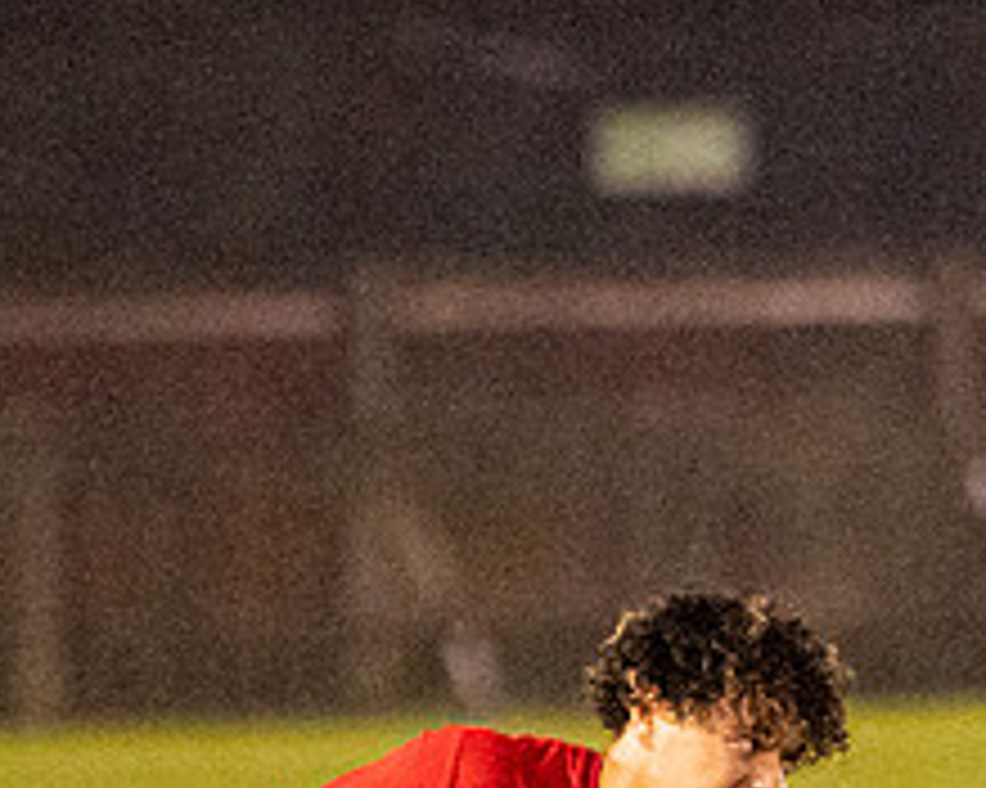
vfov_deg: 1.4
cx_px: 724
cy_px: 1117
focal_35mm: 1089
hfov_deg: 1.8
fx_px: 31765
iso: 8000
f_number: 2.8
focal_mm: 200
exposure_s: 1/1250
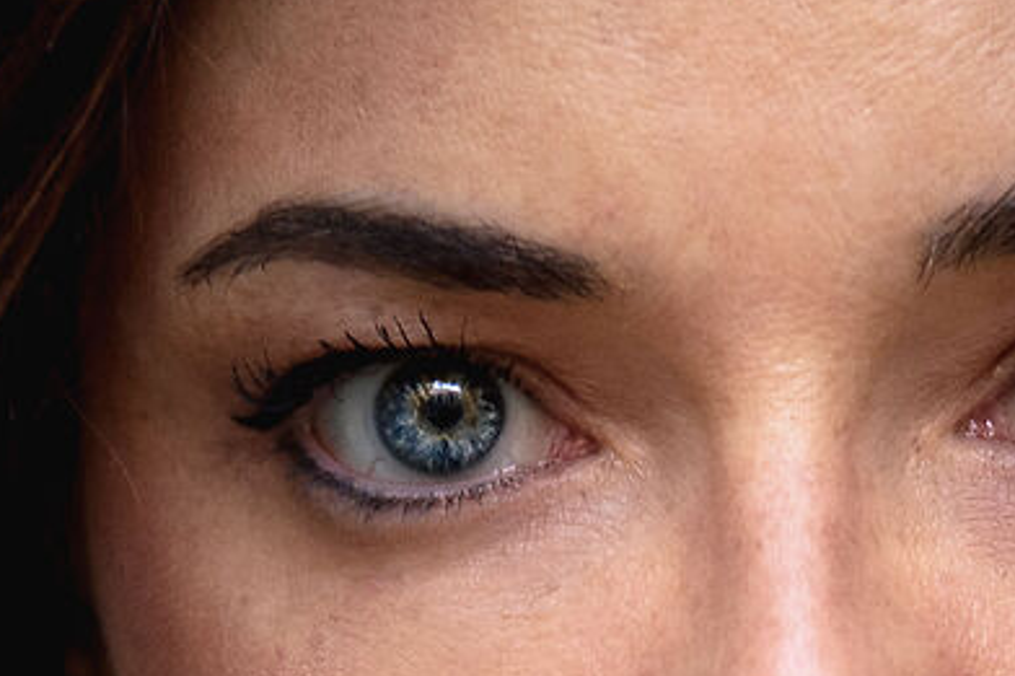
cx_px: 769
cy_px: 1017
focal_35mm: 245
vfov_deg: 5.6
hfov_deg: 8.4
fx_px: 6904
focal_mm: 40
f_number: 2.8
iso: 100
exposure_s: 1/80
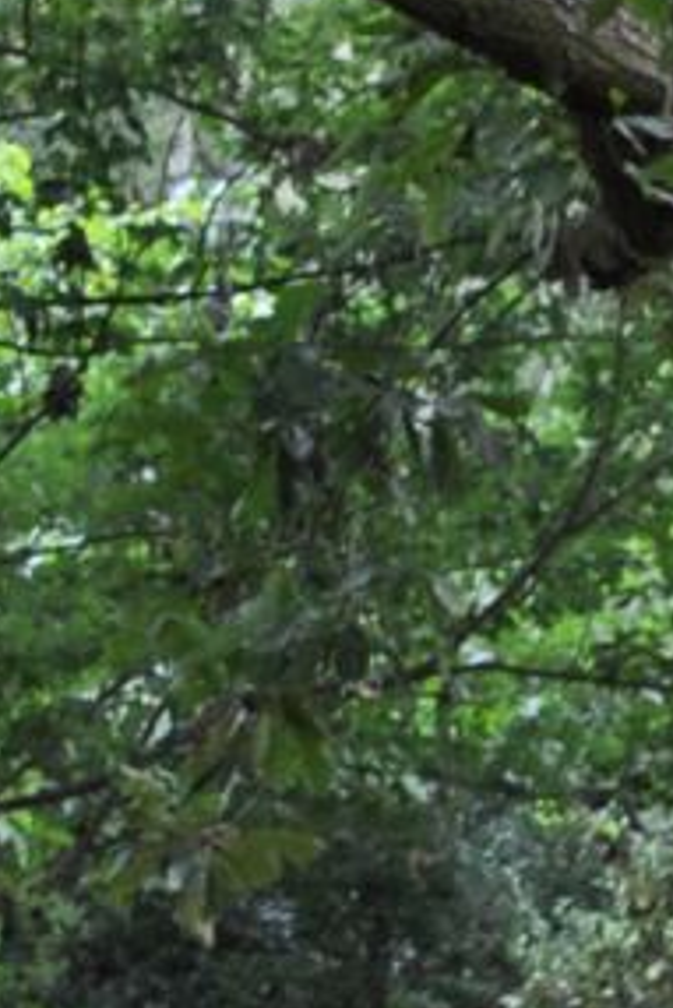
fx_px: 13695
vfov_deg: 4.2
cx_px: -1598
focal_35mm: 489
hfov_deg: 2.8
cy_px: -707
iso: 500
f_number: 5.3
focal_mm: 44
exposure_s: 1/60
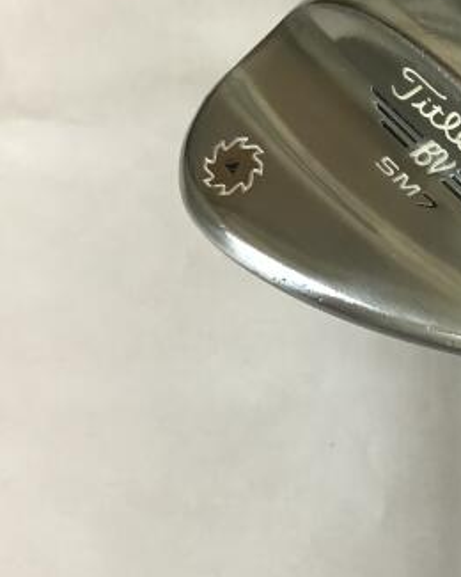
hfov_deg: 22.1
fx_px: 1143
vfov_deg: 28.3
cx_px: 449
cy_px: 270
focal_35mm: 67
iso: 50
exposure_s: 1/33
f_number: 2.4
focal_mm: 3.3
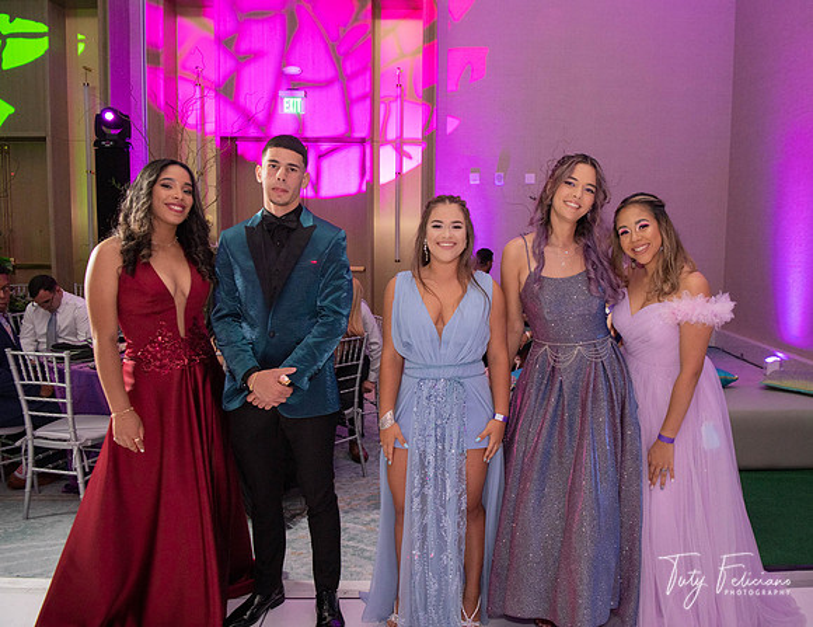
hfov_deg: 64.5
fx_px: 639
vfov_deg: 52.2
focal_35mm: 27
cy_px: 314
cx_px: 471
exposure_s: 1/60
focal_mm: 24
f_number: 5
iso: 800
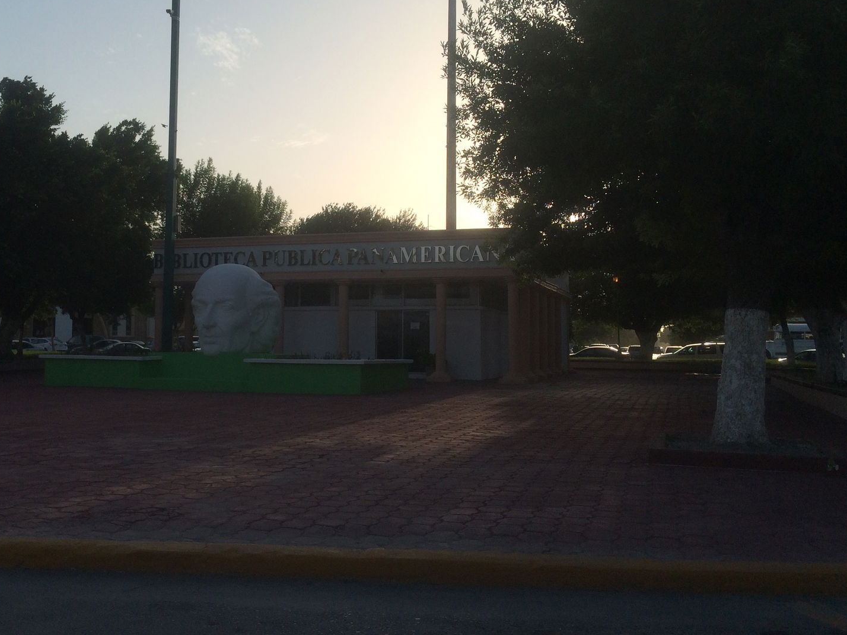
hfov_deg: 47.1
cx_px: 285
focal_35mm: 39
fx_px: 954
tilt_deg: +3.3
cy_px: 288
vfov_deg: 36.8
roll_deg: -0.2
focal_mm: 4.15
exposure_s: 1/1026
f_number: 2.2
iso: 32
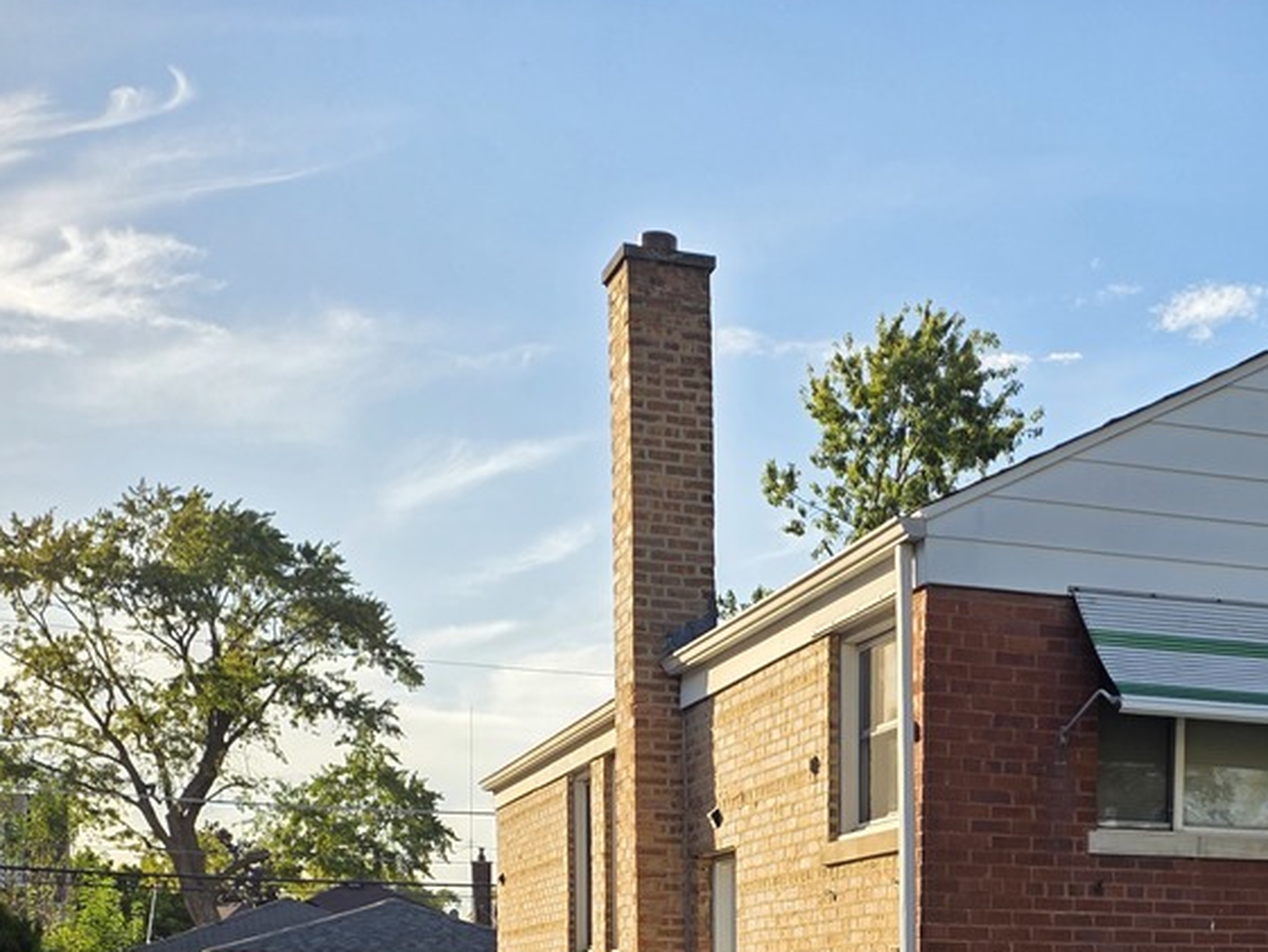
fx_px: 2162
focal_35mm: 59
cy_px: 1153
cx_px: 992
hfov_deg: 31.9
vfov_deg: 22.8
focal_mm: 6.25
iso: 80
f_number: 1.7
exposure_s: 1/4057
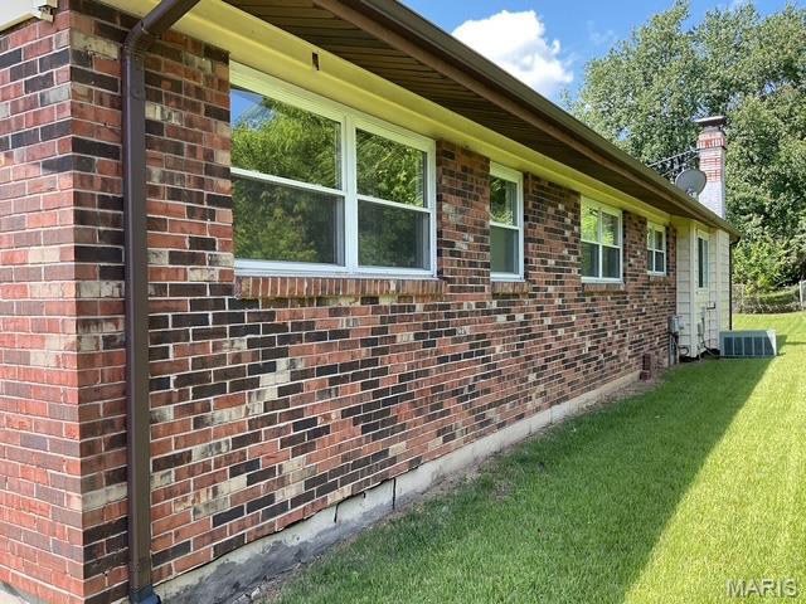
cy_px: 302
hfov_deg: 61.7
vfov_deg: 48.2
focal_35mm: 29
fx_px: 675
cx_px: 403
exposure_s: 1/243
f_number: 1.8
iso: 16
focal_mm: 3
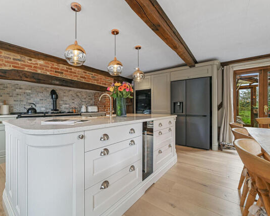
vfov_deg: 80.4
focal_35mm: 16
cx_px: 117
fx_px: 128
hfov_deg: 92.6
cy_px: 109
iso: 400
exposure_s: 1/3
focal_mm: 14
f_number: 8
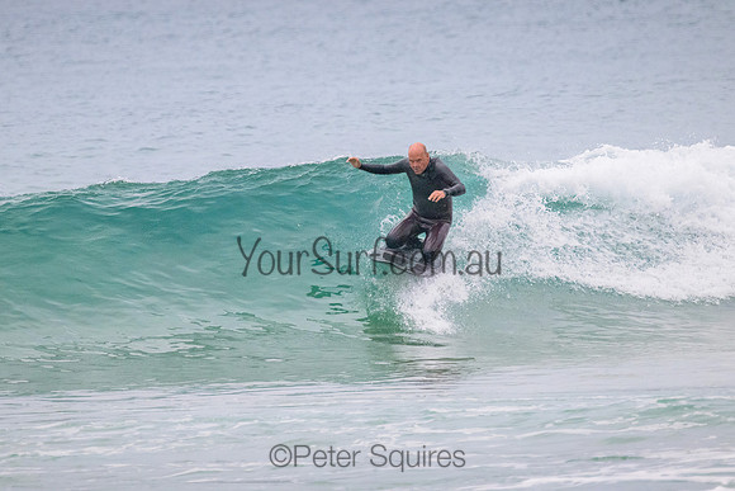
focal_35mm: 868
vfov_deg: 1.6
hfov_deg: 2.4
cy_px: 225
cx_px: 362
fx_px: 17728
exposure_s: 1/1250
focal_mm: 800
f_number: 11
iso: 4500
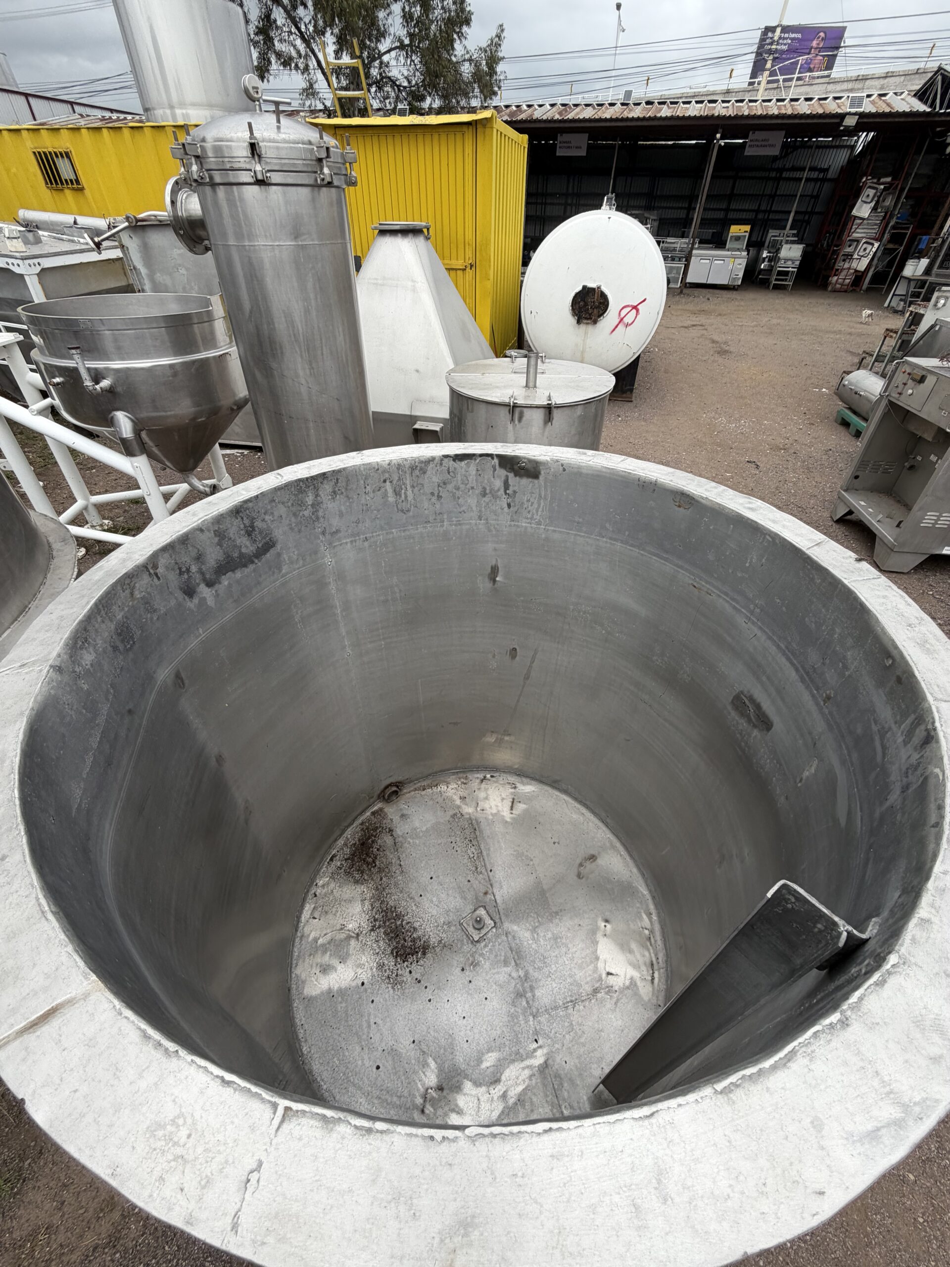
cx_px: 475
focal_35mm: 14
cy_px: 634
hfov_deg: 85.7
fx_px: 512
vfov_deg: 102.1
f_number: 2.2
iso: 40
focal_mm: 2.22
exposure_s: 1/770
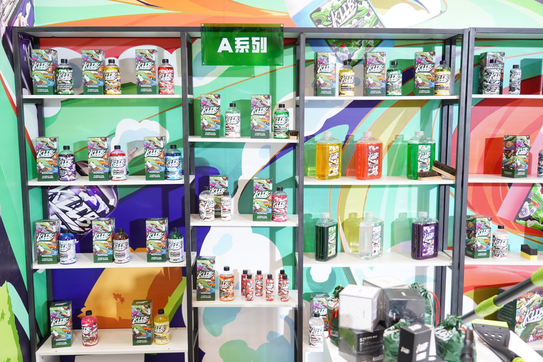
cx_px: 272
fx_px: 543
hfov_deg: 53.1
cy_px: 181
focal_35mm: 36
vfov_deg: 36.9
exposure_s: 1/100
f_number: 4
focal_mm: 36
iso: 1000
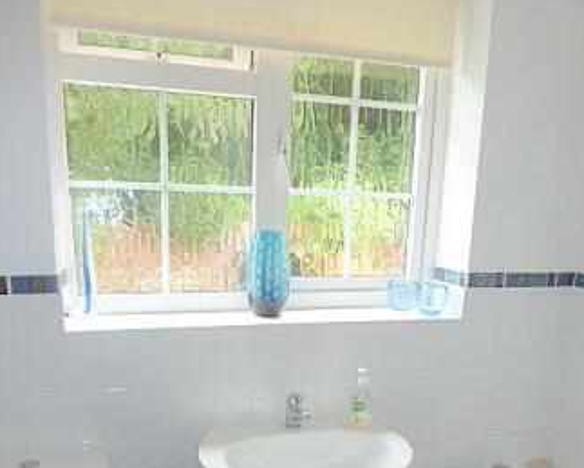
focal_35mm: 33
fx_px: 571
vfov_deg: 43.0
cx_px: 293
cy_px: 359
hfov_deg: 54.2
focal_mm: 4.1
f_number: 3.3
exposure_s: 1/30
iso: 125
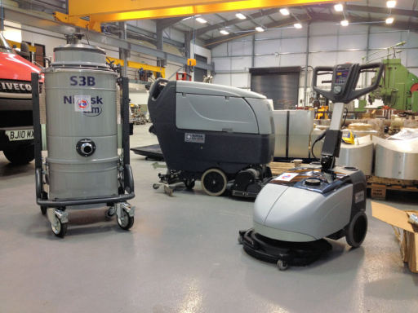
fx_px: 423
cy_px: 156
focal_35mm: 35
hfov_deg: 52.6
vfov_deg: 40.7
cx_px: 209
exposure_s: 1/20
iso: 100
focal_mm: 4.28
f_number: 2.4
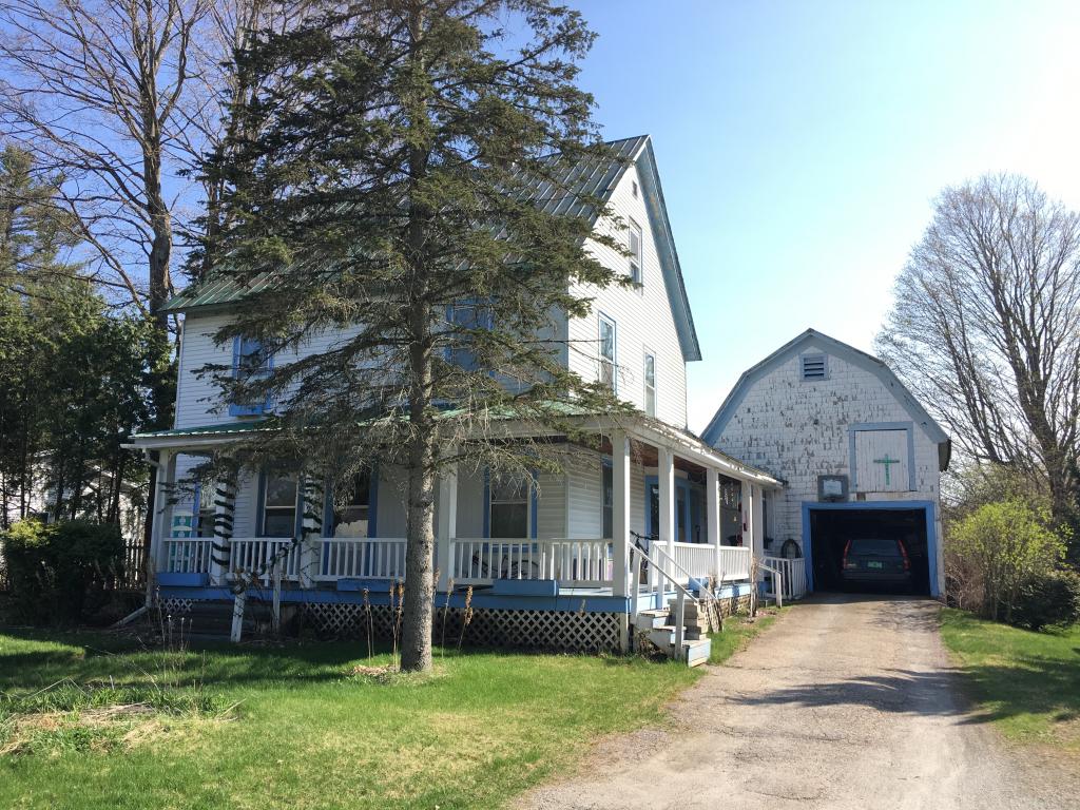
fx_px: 905
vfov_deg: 48.2
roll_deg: -1.0
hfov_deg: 61.7
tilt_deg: +8.0
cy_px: 405
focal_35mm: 29
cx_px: 540
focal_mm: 4.15
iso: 25
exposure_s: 1/625
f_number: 2.2
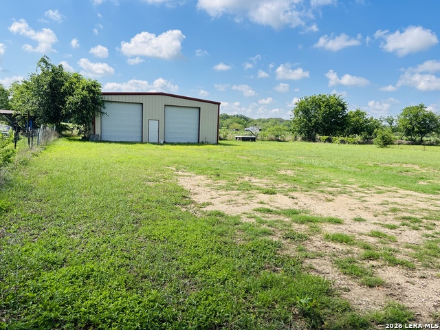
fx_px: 330
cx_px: 220
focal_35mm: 26
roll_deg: -3.2
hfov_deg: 67.3
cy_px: 165
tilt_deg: -6.7
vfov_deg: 53.1
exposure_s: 1/4444
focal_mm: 5.7
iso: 50
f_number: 1.5
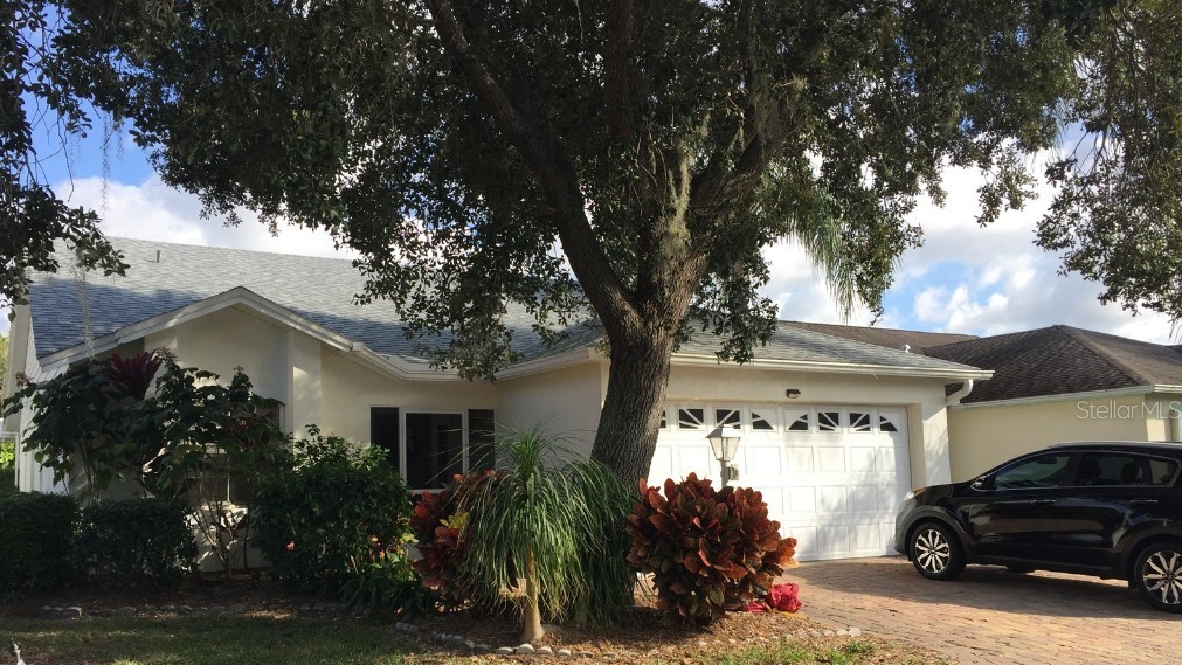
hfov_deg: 61.0
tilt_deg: +4.6
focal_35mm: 32
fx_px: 1003
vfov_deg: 36.5
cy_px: 409
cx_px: 588
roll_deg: +0.2
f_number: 2.2
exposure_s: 1/942
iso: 32
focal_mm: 4.15
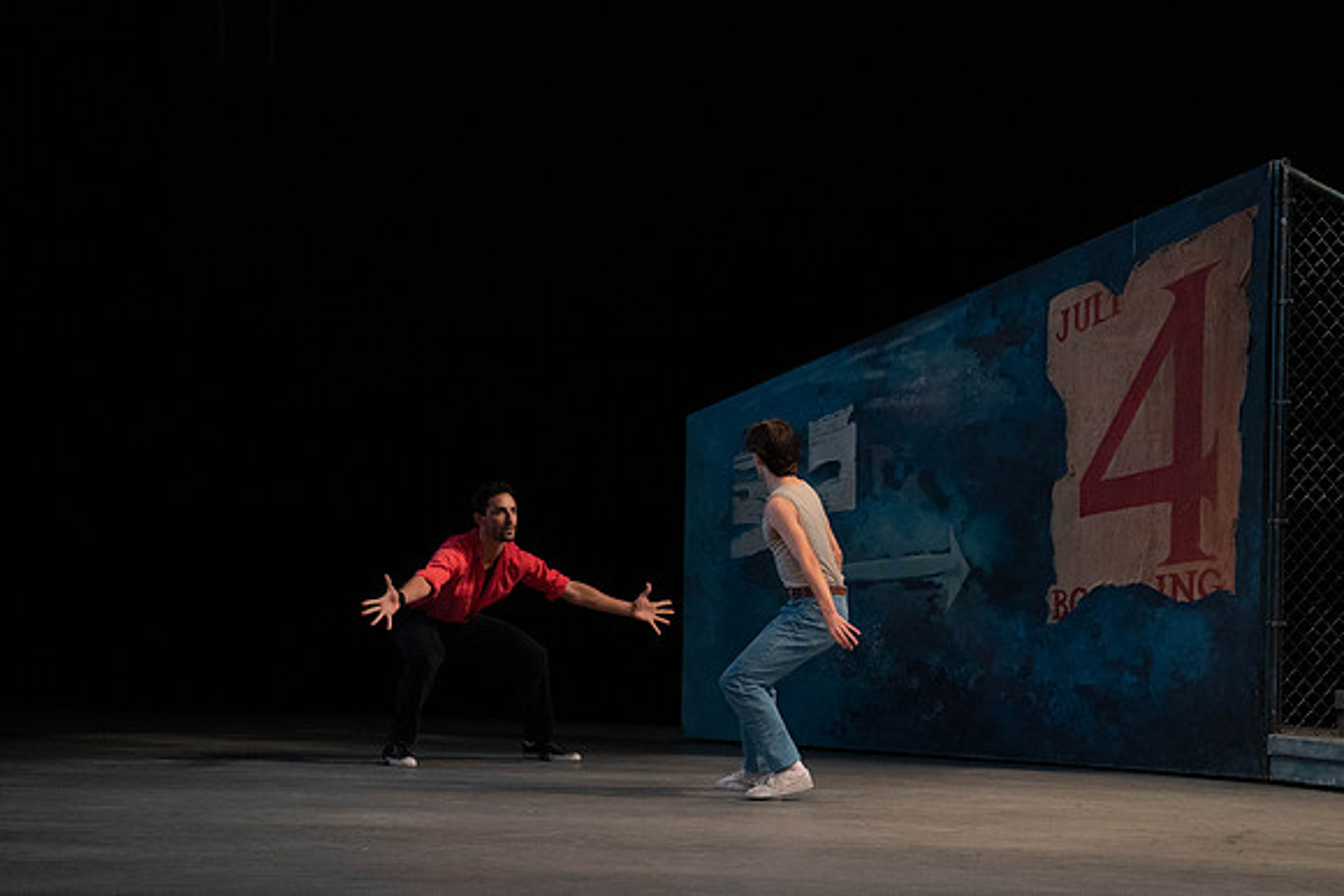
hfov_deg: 10.7
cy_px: 448
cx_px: 672
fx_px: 7169
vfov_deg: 7.2
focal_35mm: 192
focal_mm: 192
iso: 3200
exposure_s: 1/400
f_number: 4.5
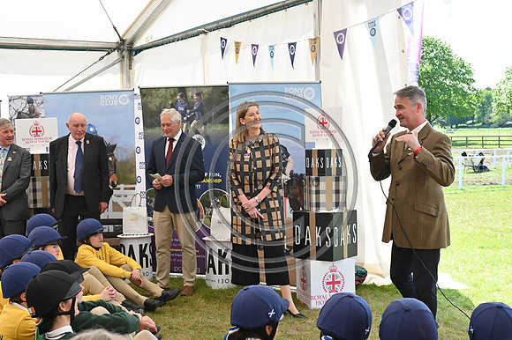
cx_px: 256
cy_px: 170
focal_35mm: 50
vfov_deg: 27.0
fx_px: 711
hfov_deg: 39.6
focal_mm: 50
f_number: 8
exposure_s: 1/320
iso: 800
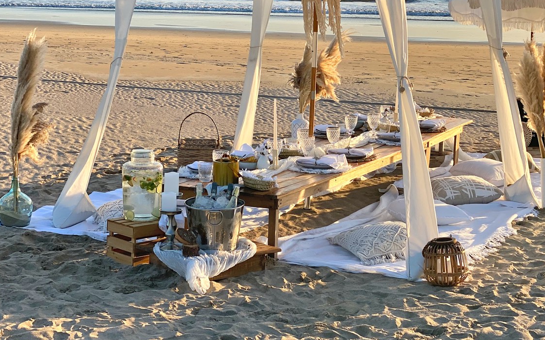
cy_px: 112
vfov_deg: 17.6
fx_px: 1099
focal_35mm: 74
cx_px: 318
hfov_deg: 27.8
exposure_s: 1/841
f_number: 2
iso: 20
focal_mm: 6
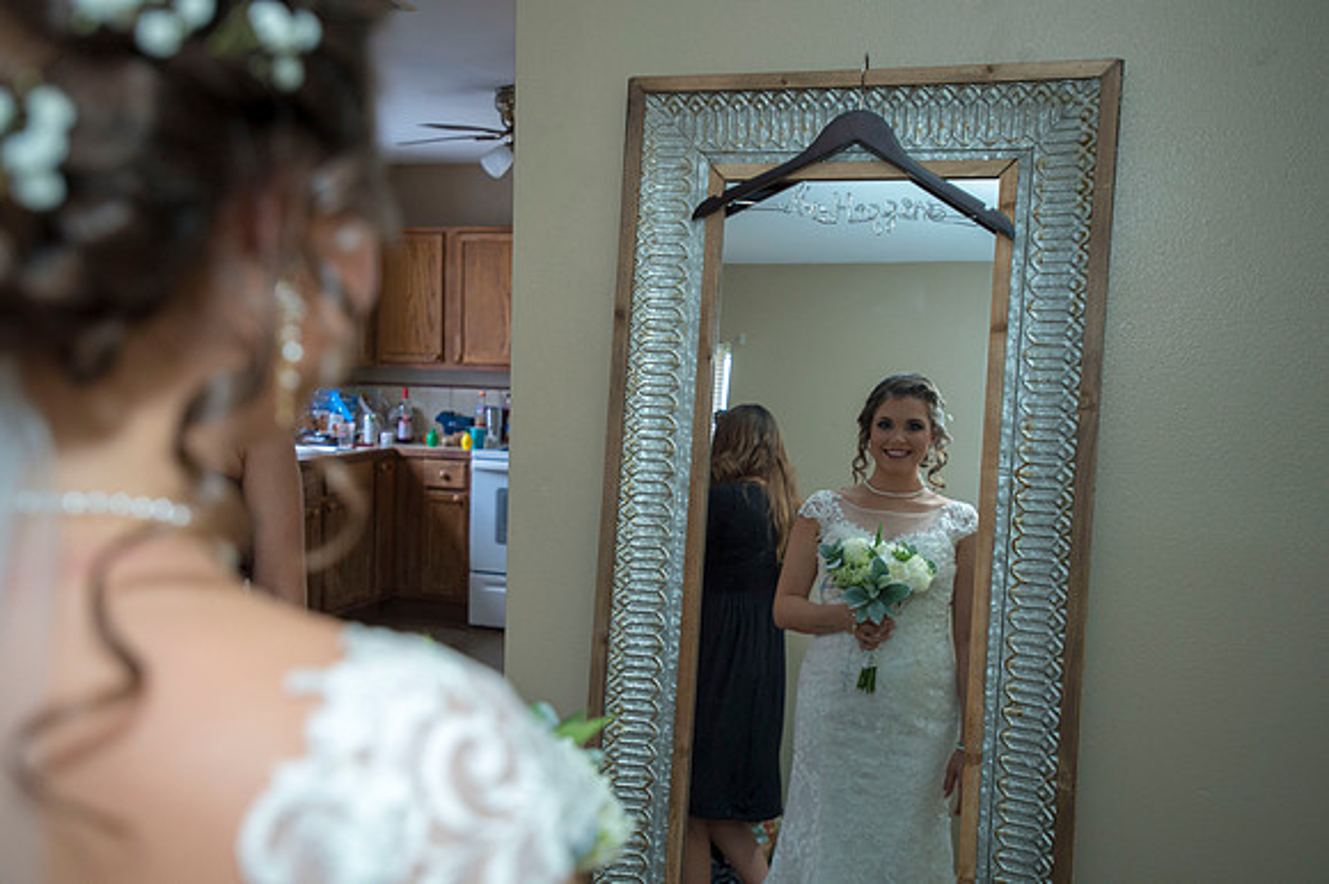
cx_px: 664
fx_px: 1291
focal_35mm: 35
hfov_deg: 54.5
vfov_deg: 37.8
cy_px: 442
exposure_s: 1/100
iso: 1250
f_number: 3.5
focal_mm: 35
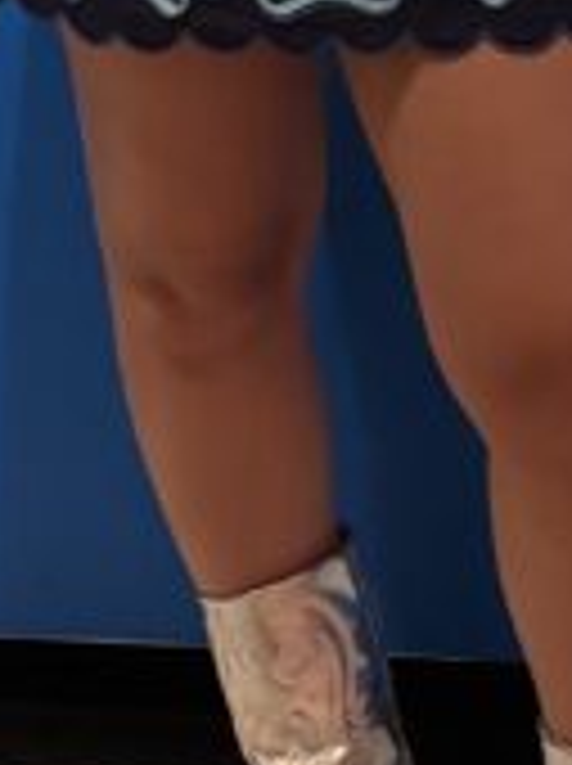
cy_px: -868
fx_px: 3468
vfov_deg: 11.2
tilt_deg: -8.9
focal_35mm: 157
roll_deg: +0.6
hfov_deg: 9.4
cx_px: 604
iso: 320
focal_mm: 5.96
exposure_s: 1/60
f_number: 1.6
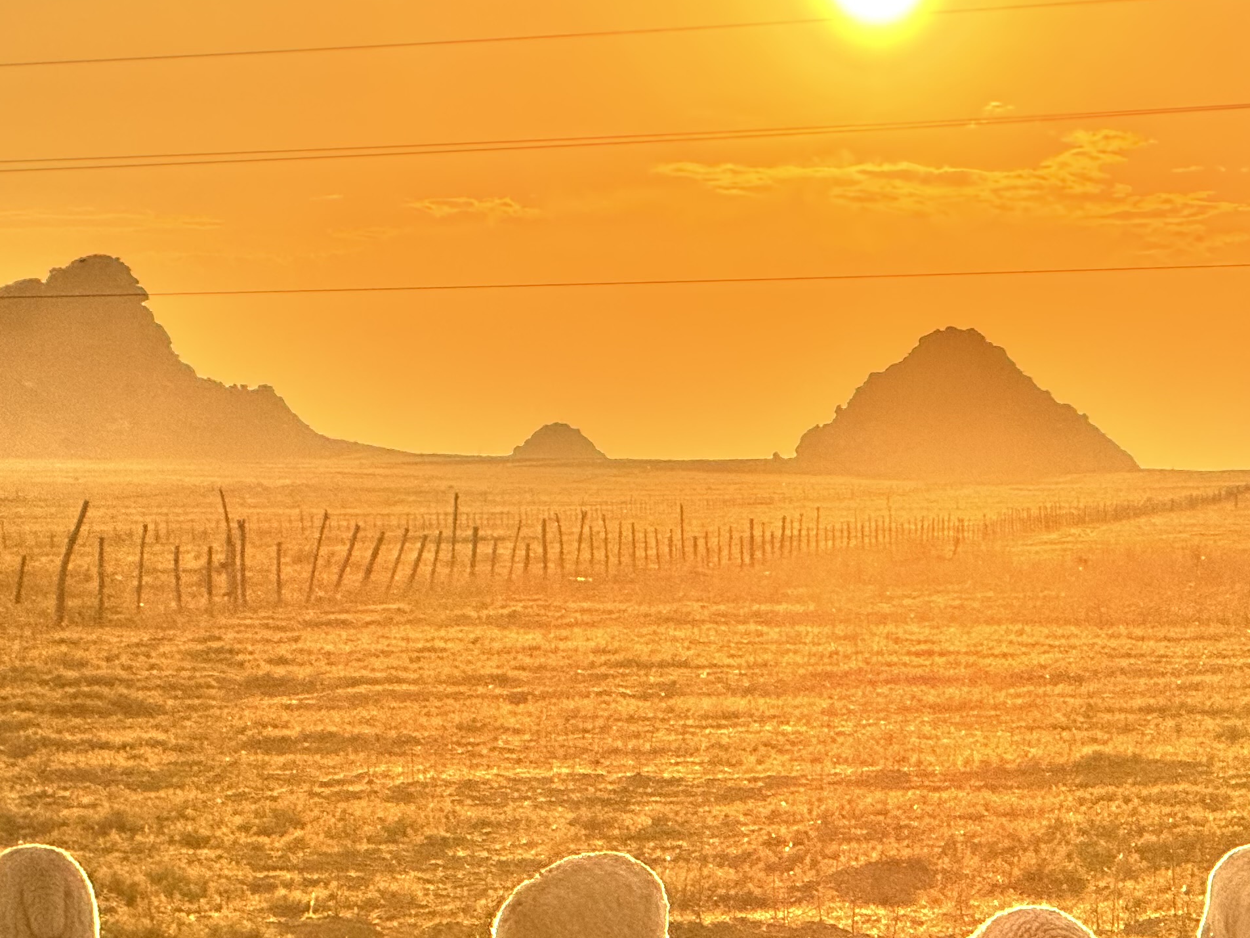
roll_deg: +1.3
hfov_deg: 7.8
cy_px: 839
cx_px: 614
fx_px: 9173
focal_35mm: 254
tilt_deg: -1.9
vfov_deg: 5.8
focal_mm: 15.66
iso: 50
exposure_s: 1/3690
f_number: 2.8
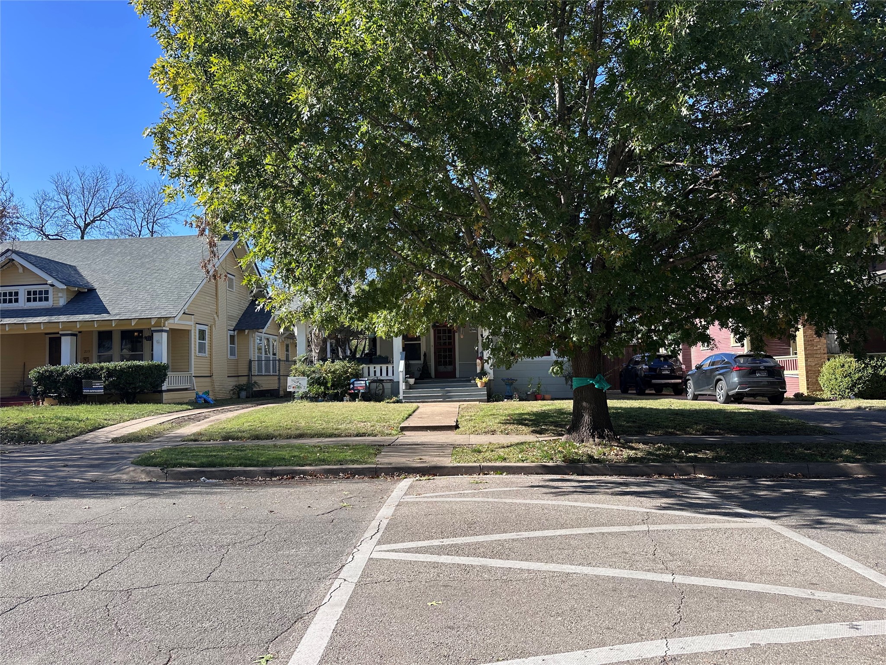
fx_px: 614
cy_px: 332
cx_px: 443
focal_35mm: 24
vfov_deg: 56.8
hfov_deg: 71.6
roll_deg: +0.9
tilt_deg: +4.3
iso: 80
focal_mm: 6.86
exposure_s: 1/1587
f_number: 1.78
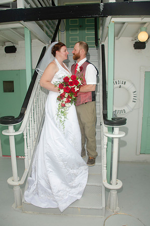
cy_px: 113
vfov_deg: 67.5
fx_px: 170
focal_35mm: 27
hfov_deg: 47.7
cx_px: 75
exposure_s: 1/250
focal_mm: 18
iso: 100
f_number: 5.6
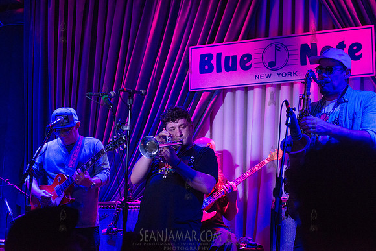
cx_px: 188
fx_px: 731
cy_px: 126
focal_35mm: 70
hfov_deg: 28.8
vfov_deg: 19.5
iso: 4000
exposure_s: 1/400
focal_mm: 70
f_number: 3.5
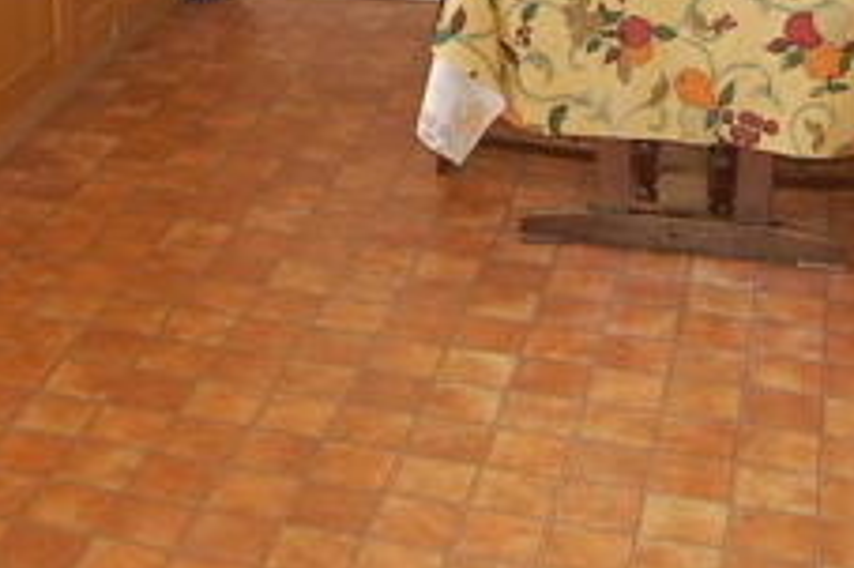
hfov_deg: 25.2
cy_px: -199
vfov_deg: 16.4
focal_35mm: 78
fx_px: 1849
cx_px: 75
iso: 200
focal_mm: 18
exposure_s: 1/60
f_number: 3.5
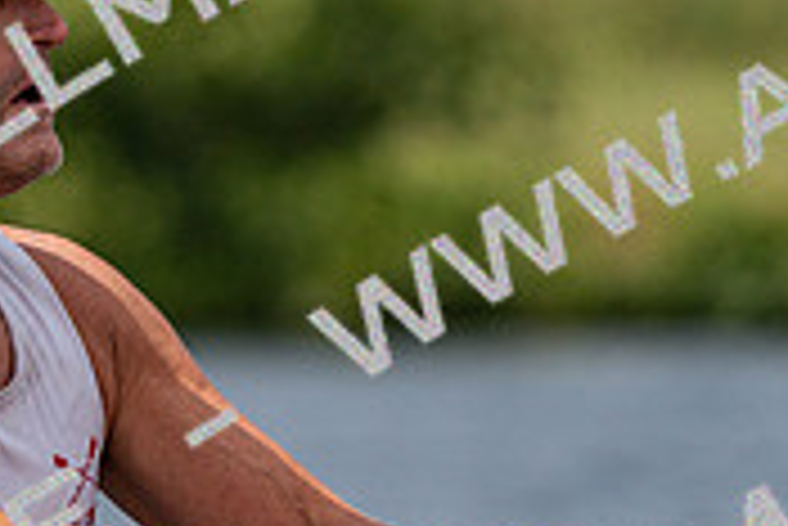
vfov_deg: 1.0
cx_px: -18
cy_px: 452
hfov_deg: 1.5
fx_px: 29377
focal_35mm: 1341
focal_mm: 404
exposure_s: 1/1600
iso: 250
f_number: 6.3
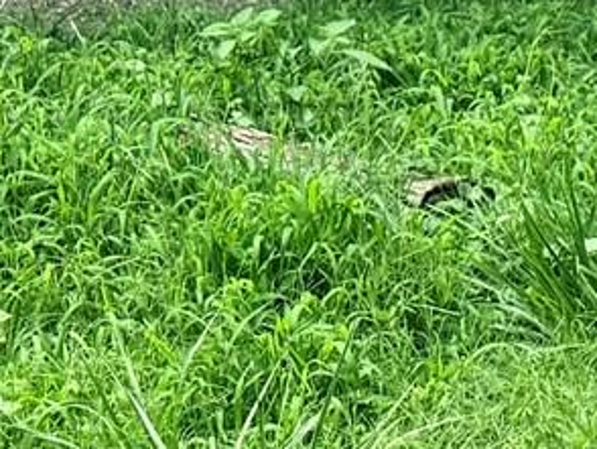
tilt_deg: +1.8
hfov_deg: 11.4
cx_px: -260
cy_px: -916
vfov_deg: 7.7
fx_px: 2882
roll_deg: +1.9
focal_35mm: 167
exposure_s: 1/3953
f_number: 1.78
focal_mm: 6.76
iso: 100
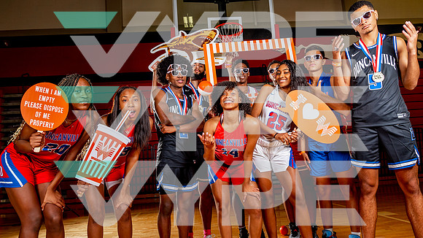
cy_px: 131
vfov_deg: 41.9
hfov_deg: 68.6
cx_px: 218
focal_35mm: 28
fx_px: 310
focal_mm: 24
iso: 100
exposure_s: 1/125
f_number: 5.6
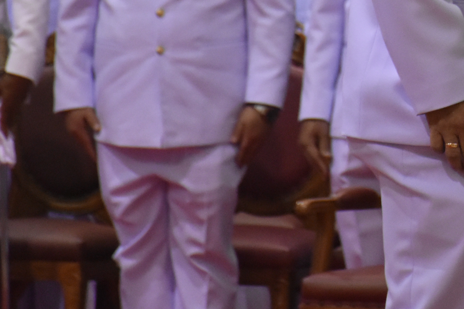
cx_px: 602
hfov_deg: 4.2
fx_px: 6380
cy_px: -128
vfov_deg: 2.8
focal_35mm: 495
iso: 2800
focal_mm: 116
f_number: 5.6
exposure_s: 1/60
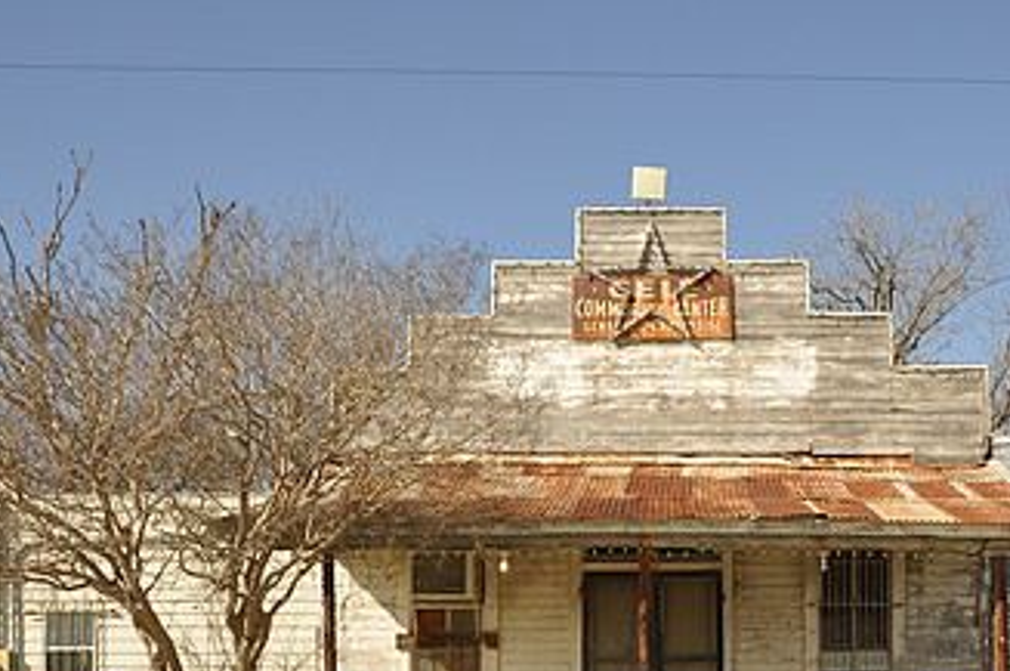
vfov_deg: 23.9
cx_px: 673
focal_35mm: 56
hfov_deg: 35.4
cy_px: 515
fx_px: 1566
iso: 200
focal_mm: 21
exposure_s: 1/200
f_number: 7.1
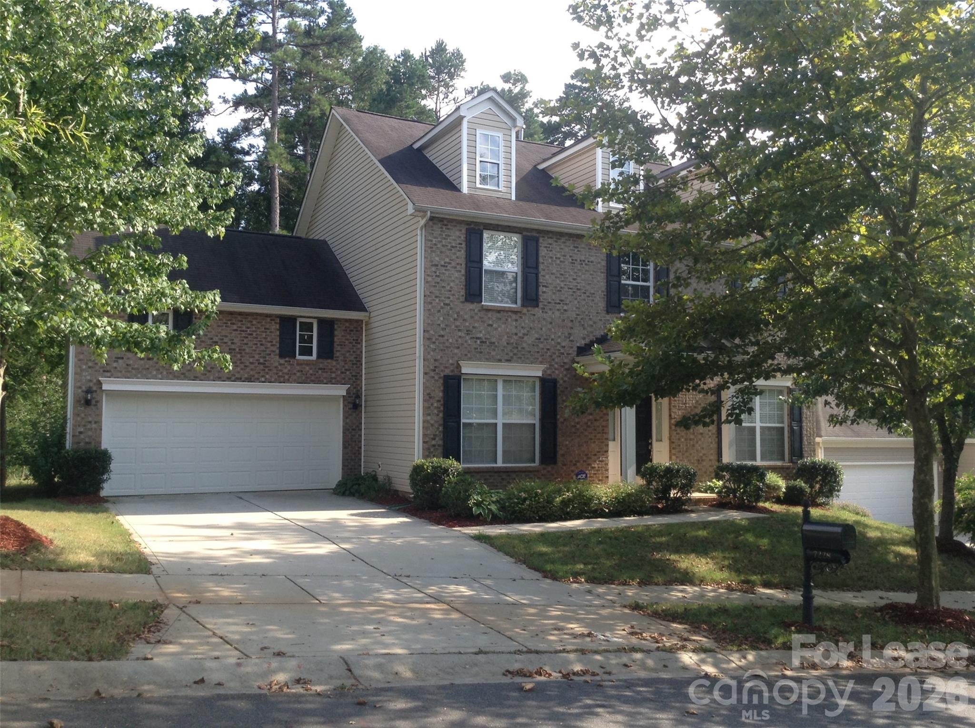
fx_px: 928
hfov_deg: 55.4
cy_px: 364
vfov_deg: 42.8
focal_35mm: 33
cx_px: 488
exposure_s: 1/261
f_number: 2.4
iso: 25
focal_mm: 3.3
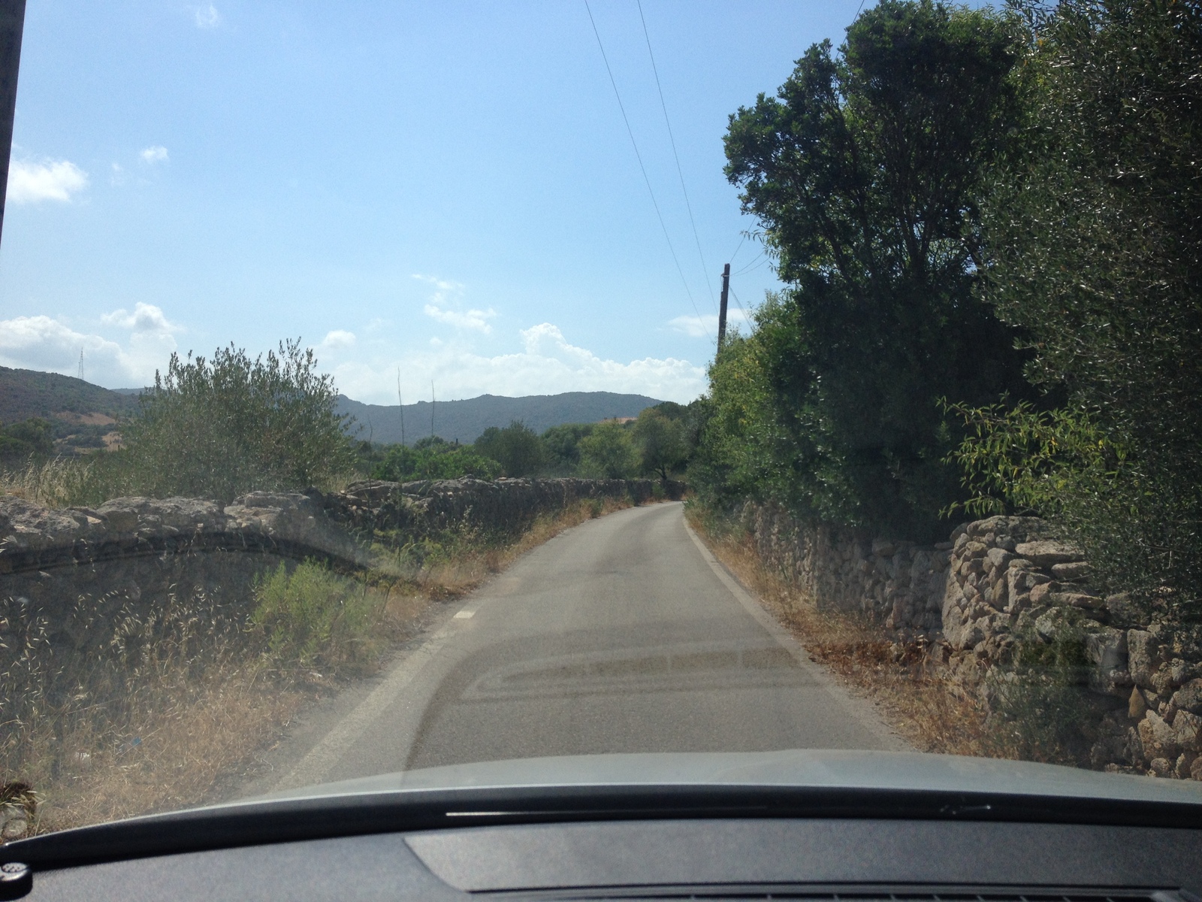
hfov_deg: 52.6
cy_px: 451
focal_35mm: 35
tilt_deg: +2.7
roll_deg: -1.1
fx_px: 1215
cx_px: 601
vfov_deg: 40.7
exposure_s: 1/2304
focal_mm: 4.28
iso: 50
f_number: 2.4
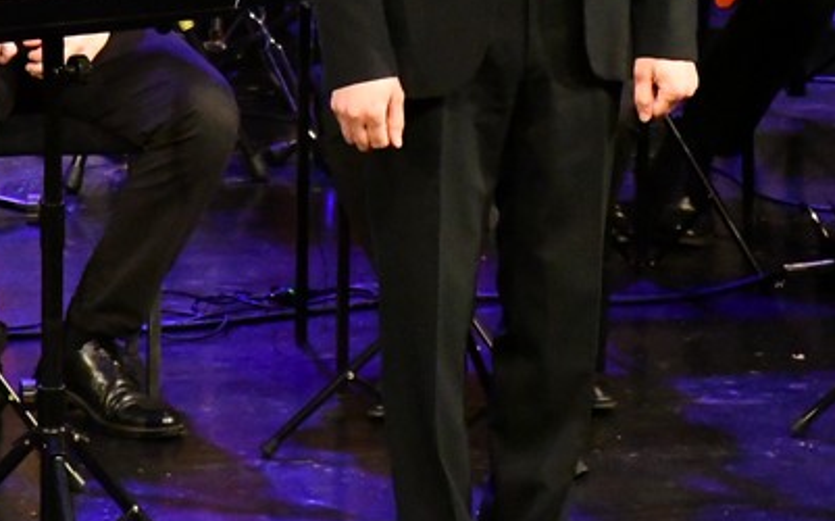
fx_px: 12439
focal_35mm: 547
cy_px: -151
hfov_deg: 3.8
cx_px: 404
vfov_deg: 2.4
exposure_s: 1/160
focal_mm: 140
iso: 12800
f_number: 5.6
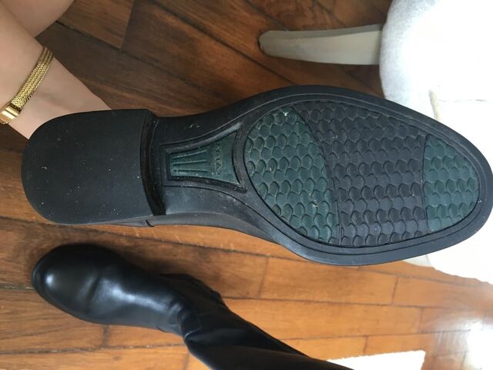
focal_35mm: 29
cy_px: 185
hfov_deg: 61.7
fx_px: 413
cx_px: 246
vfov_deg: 48.2
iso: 80
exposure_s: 1/33
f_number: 2.2
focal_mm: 4.15
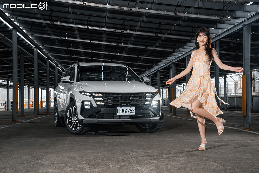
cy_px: 86
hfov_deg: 32.4
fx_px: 446
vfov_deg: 21.9
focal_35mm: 62
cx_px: 130
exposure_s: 1/40
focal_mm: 62
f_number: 5.6
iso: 400
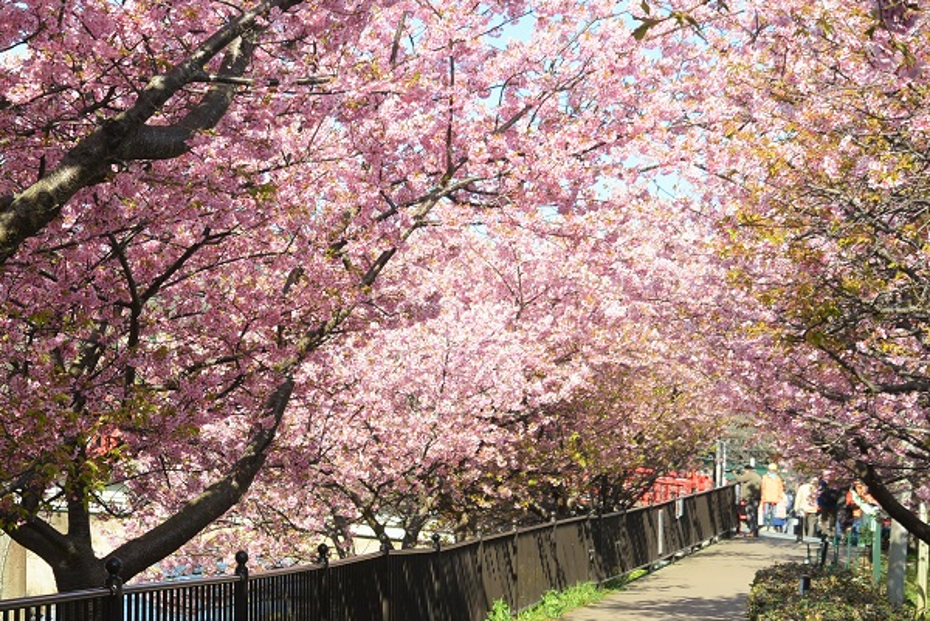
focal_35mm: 81
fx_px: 2094
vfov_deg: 16.9
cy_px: 310
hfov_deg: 25.0
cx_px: 465
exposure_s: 1/500
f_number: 3.8
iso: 100
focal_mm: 30
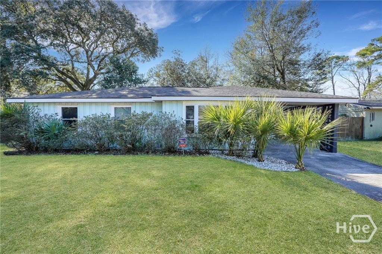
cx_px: 191
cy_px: 127
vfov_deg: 73.7
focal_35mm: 16
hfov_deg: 96.8
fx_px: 170
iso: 320
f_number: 9
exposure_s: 1/200
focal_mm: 16
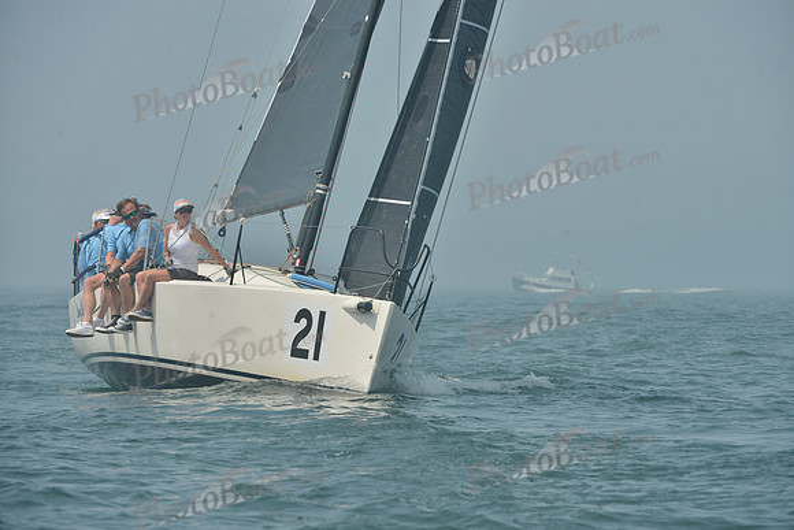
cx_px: 397
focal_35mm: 260
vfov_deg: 5.3
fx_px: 5736
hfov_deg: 7.9
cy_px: 265
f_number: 10
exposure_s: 1/1000
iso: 280
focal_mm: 260
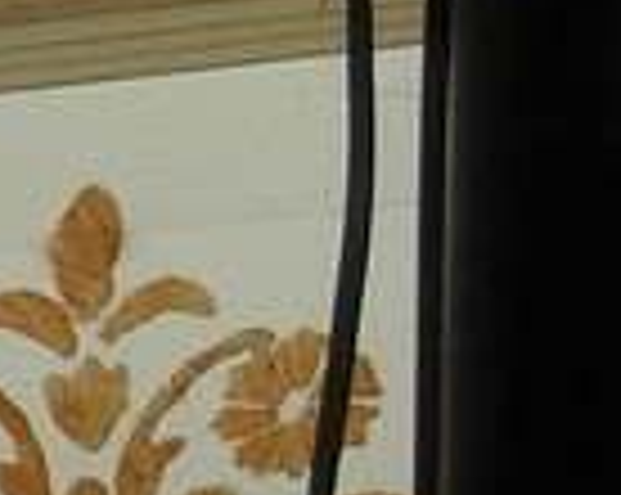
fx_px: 5469
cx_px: -900
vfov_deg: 5.2
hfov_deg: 6.2
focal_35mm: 298
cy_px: 477
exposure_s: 1/45
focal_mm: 6.3
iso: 200
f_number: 3.2
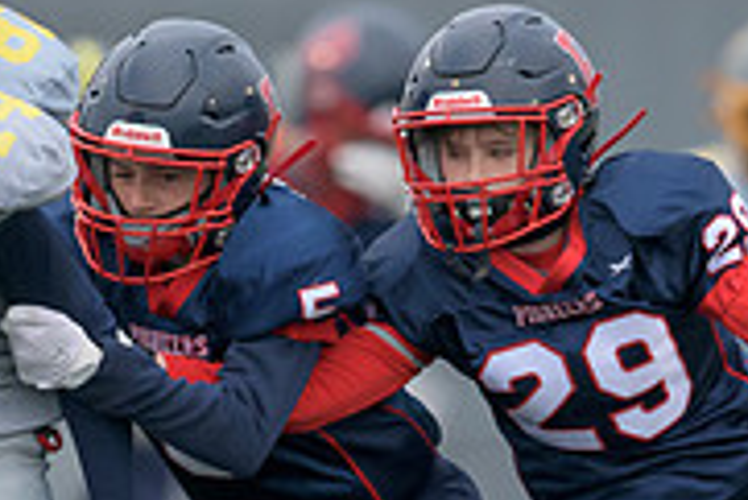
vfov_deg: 0.6
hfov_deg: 0.9
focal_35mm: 2327
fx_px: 48387
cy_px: 626
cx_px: 378
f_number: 4
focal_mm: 500
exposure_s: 1/2000
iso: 1600
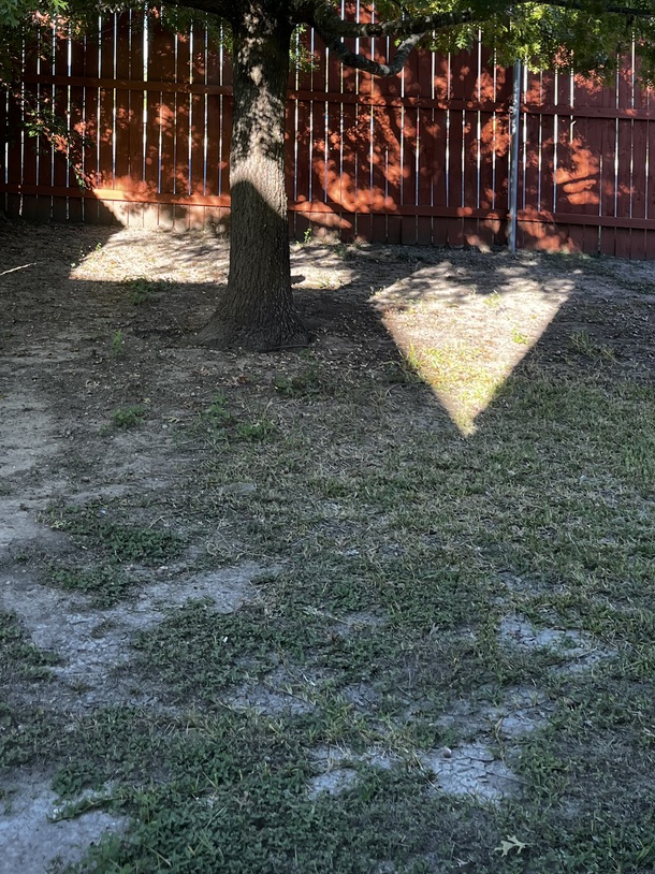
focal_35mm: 46
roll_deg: -0.1
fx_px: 1161
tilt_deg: -1.8
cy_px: 120
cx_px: 249
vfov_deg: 38.9
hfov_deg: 31.4
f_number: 1.6
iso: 40
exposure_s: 1/158
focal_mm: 5.1
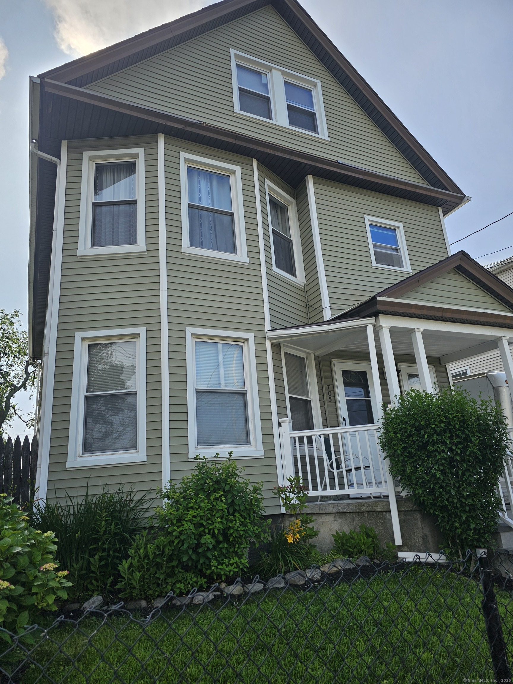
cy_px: 342
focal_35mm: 23
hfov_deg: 58.9
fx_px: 454
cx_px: 256
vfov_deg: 73.9
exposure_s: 1/682
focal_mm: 6.3
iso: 10
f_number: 1.7
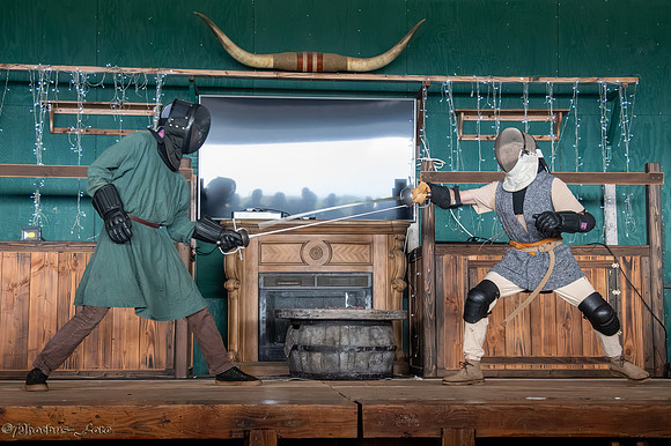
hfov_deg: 34.2
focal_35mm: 59
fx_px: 1090
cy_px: 250
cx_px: 337
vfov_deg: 23.1
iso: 8000
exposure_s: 1/320
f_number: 5.6
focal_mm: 44
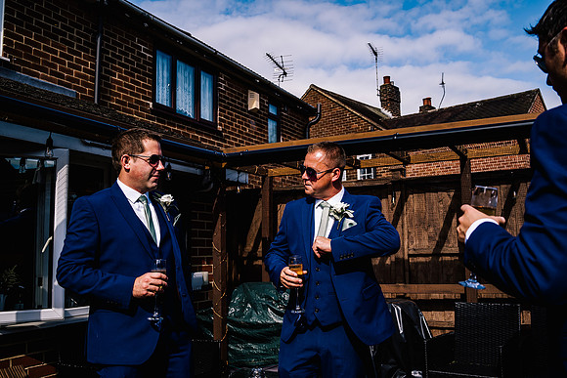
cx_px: 284
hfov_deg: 54.4
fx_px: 551
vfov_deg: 37.9
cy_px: 189
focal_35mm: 35
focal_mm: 35
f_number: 5.6
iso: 50
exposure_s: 1/400
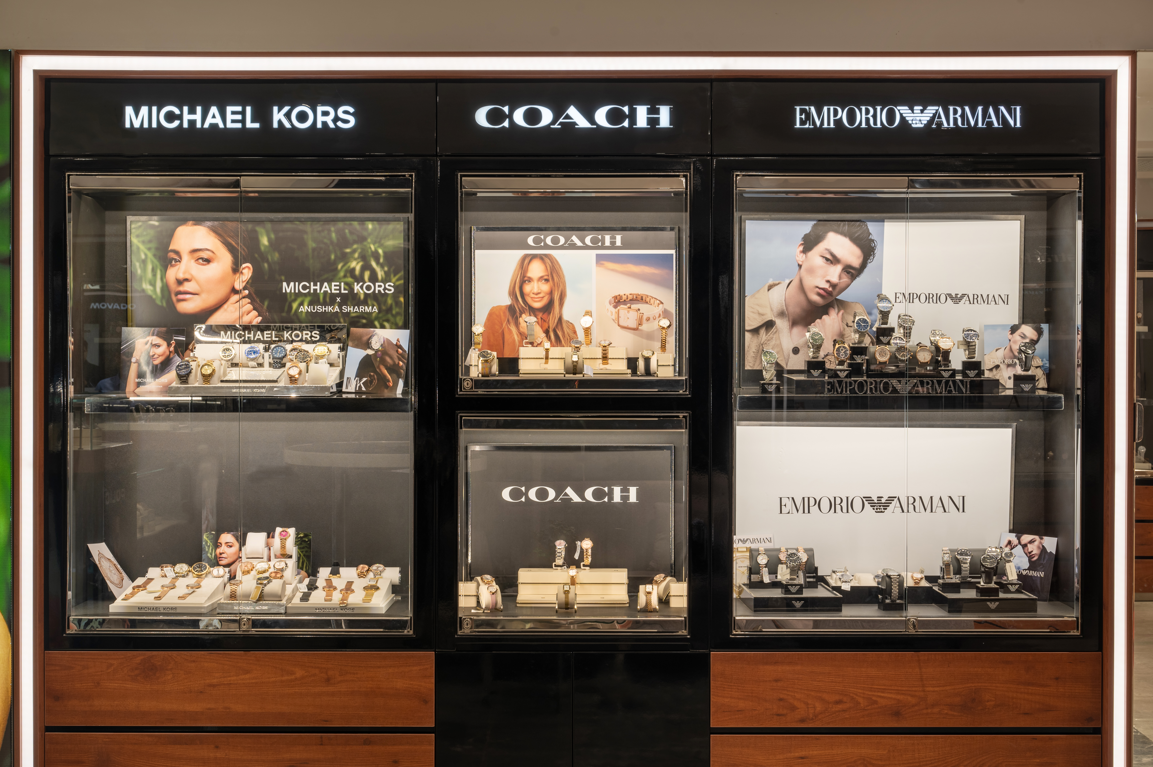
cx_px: 576
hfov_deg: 36.3
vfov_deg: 24.6
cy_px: 384
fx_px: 1760
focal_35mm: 55
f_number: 9
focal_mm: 55
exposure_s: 1/30
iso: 100
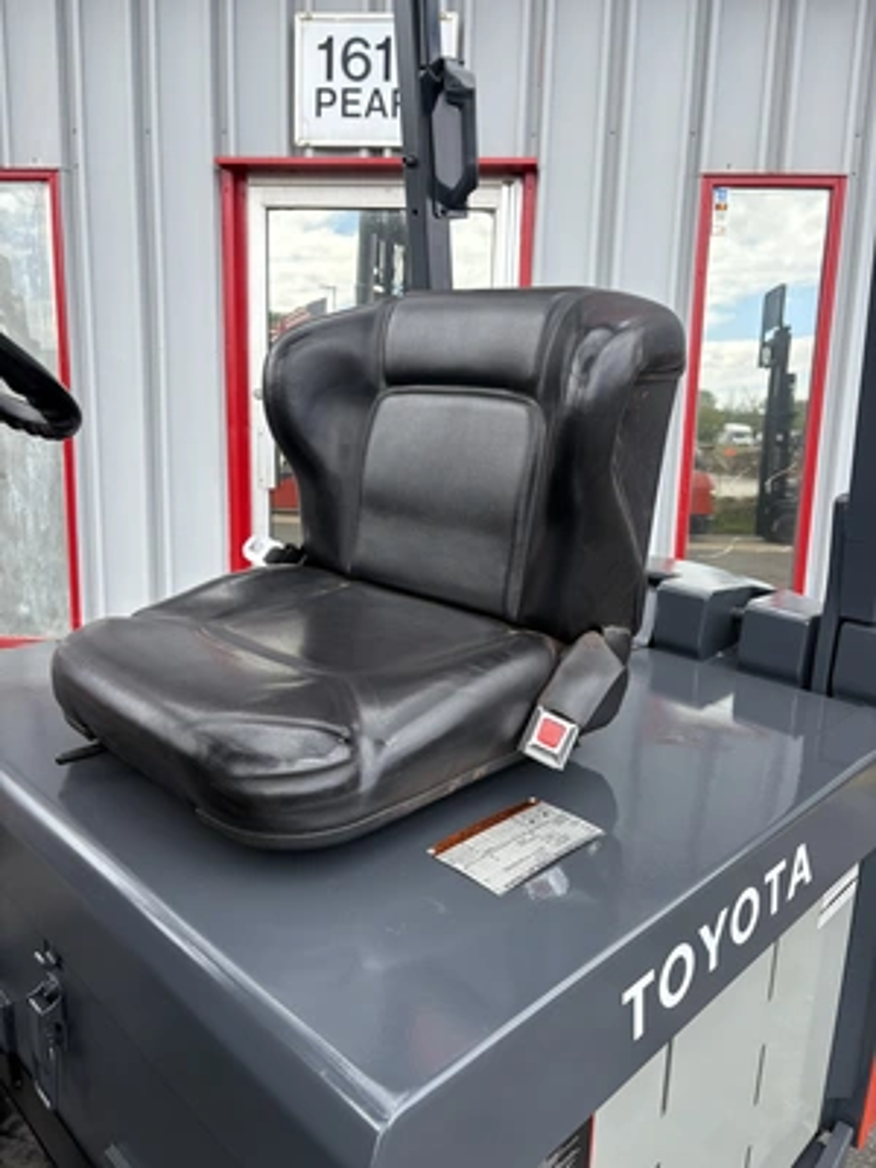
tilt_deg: -9.8
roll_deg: -1.6
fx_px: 877
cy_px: 584
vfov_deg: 67.3
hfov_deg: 53.1
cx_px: 438
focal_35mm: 26
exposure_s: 1/850
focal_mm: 5.96
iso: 50
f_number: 1.6
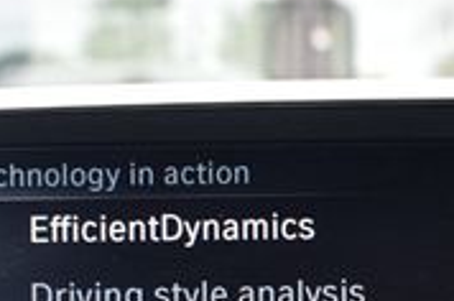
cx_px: 439
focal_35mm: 157
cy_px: 421
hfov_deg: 13.0
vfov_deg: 8.6
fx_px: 1974
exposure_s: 1/40
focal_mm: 29
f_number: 7.1
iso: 400
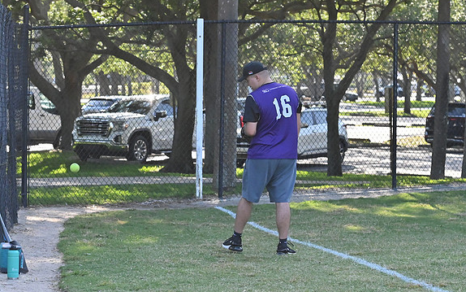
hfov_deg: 15.0
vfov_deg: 9.4
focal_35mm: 139
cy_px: 142
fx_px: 1766
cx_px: 235
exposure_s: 1/8000
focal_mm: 90
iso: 4500
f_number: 6.3
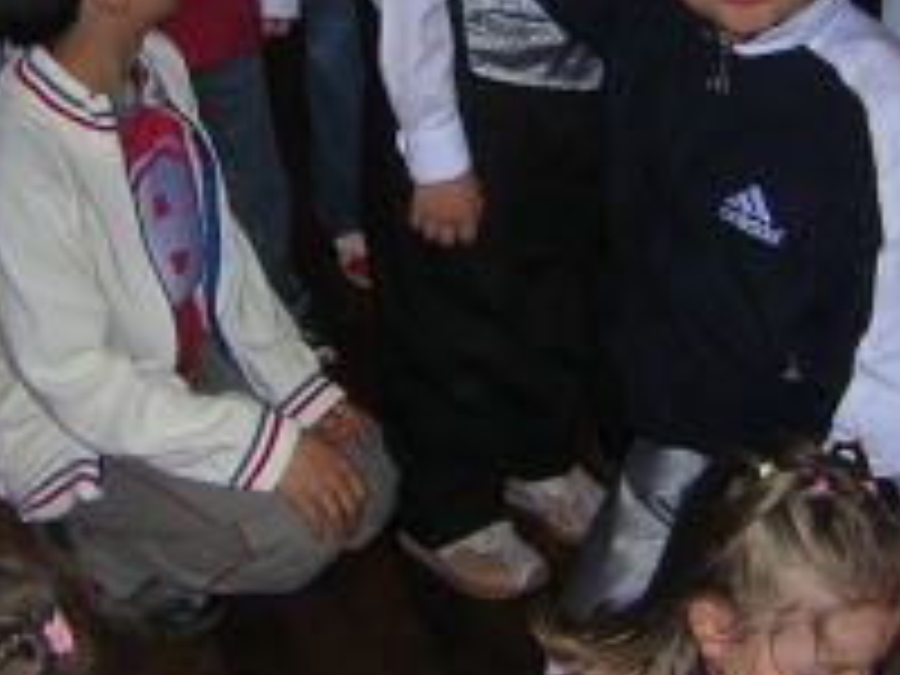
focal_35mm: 90
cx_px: 500
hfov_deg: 21.8
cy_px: 38
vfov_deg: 16.2
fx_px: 2340
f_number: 2.6
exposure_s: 1/60.1
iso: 142
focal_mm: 4.7
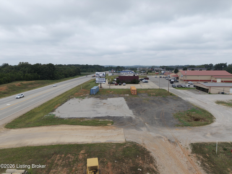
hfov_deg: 71.6
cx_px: 116
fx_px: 161
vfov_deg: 56.8
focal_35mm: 24
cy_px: 87
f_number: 1.8
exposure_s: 1/3000
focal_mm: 8.67
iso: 160
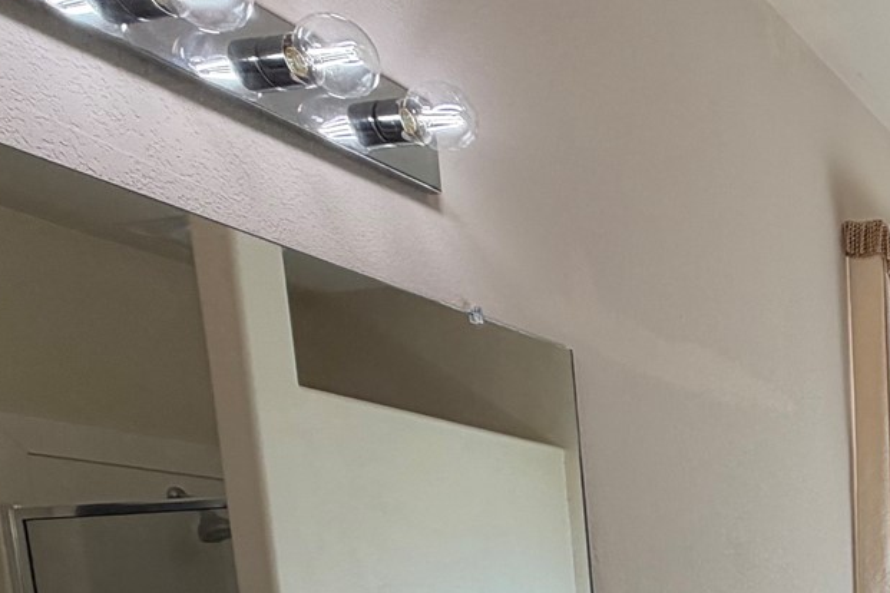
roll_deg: +1.0
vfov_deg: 24.1
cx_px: 1171
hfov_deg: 31.3
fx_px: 1187
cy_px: 802
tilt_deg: -8.5
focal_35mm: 48
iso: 40
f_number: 2.2
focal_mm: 2.22
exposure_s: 1/215
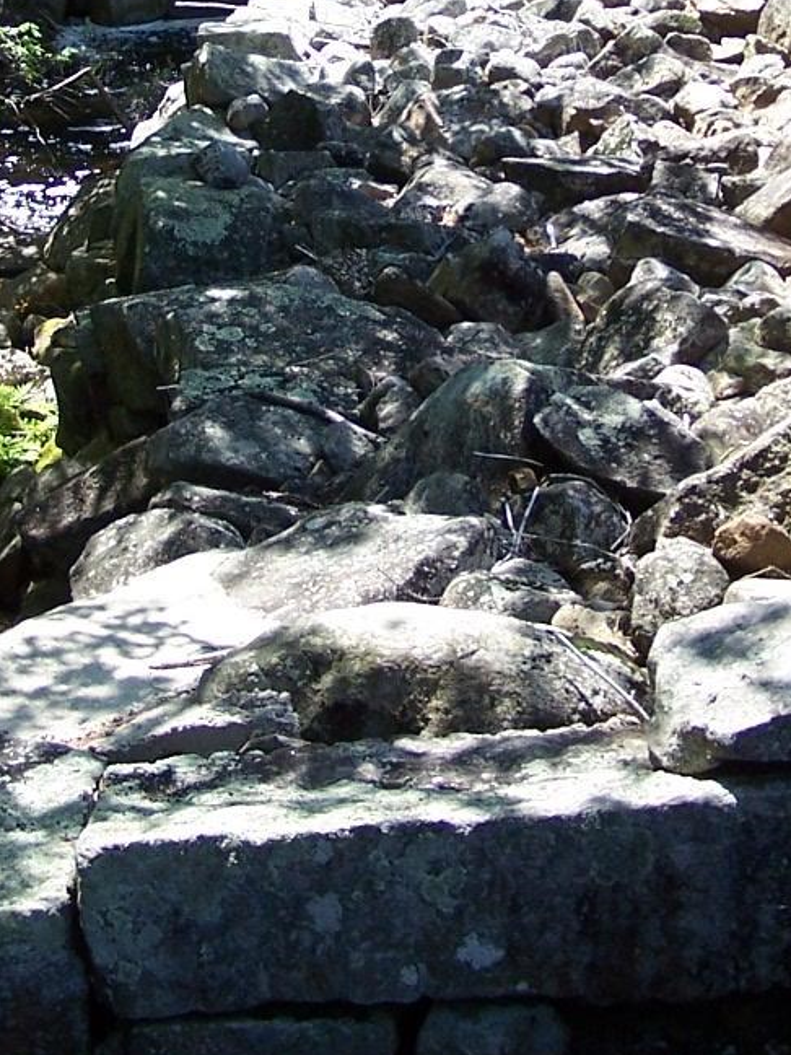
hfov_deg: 16.2
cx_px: 469
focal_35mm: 91
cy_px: 122
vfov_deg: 21.1
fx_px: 2773
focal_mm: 6.3
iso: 80
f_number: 2.8
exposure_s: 1/250
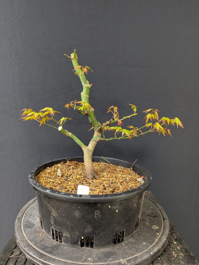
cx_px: 100
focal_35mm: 24
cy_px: 132
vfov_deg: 71.6
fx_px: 184
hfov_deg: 56.8
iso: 160
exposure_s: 1/100
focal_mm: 6.81
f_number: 1.85
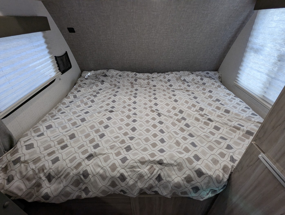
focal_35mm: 16
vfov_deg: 78.2
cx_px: 142
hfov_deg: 94.4
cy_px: 108
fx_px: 132
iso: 185
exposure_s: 1/107
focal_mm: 2.35
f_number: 2.2
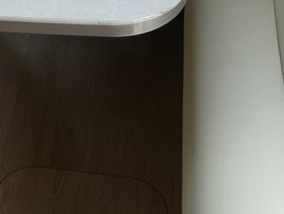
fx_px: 854
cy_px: -165
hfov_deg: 18.4
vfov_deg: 13.0
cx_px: 4
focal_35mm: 104
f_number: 3.3
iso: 100
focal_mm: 4.7
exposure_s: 1/60
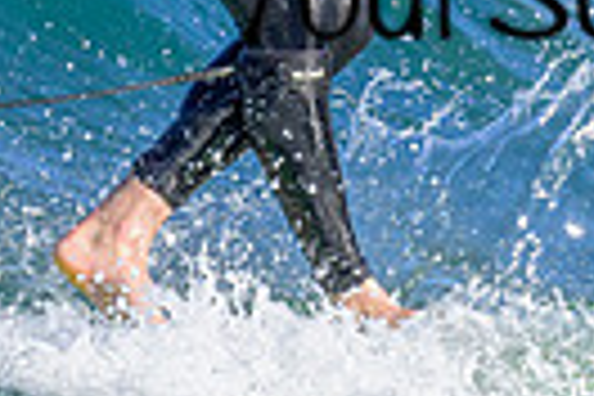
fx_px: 79540
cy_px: -96
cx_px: 942
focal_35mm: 4821
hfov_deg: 0.4
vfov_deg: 0.3
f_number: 6.3
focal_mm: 800
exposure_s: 1/2000
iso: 560
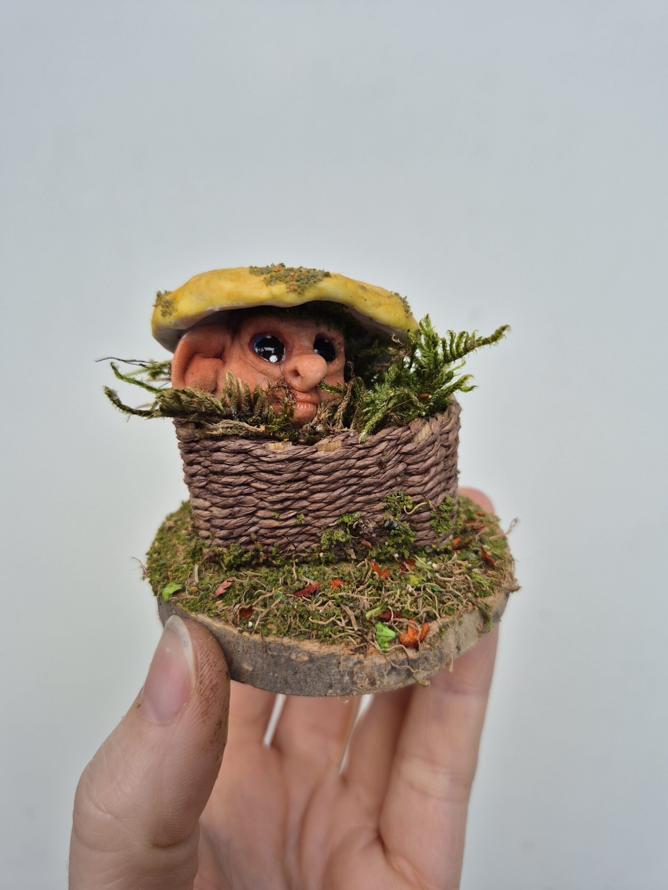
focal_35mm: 23
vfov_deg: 73.9
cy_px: 445
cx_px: 334
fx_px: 592
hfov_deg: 58.9
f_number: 1.8
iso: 40
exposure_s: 1/180
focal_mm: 5.4
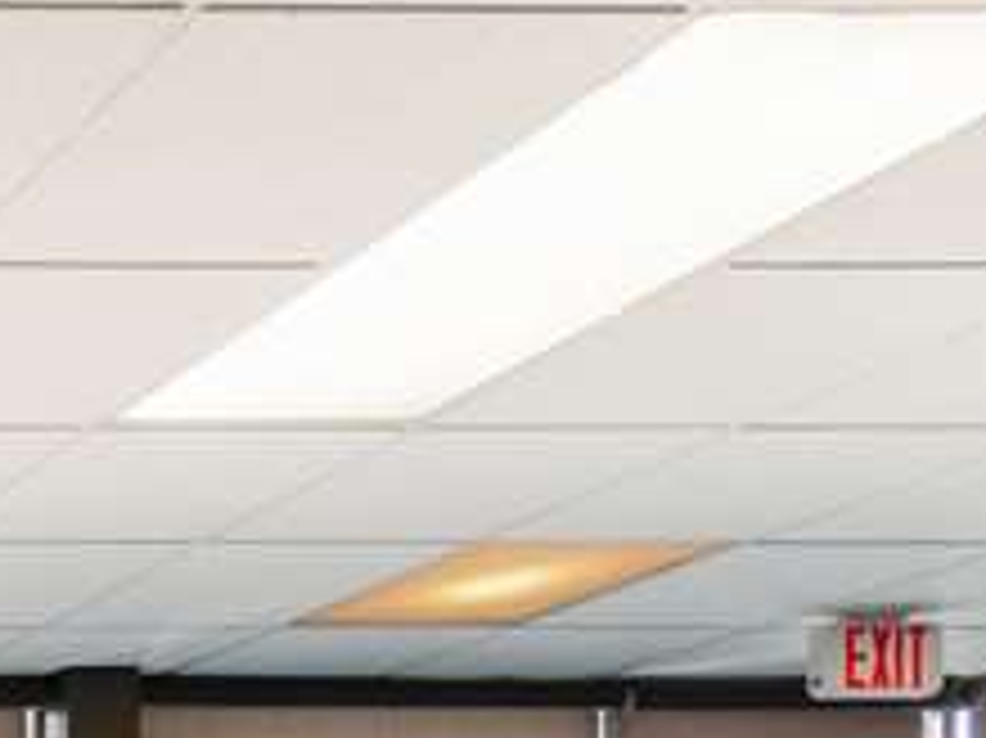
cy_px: 1204
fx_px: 1794
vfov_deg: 19.3
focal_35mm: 63
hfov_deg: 19.1
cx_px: -966
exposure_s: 1/125
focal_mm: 14
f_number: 8
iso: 400
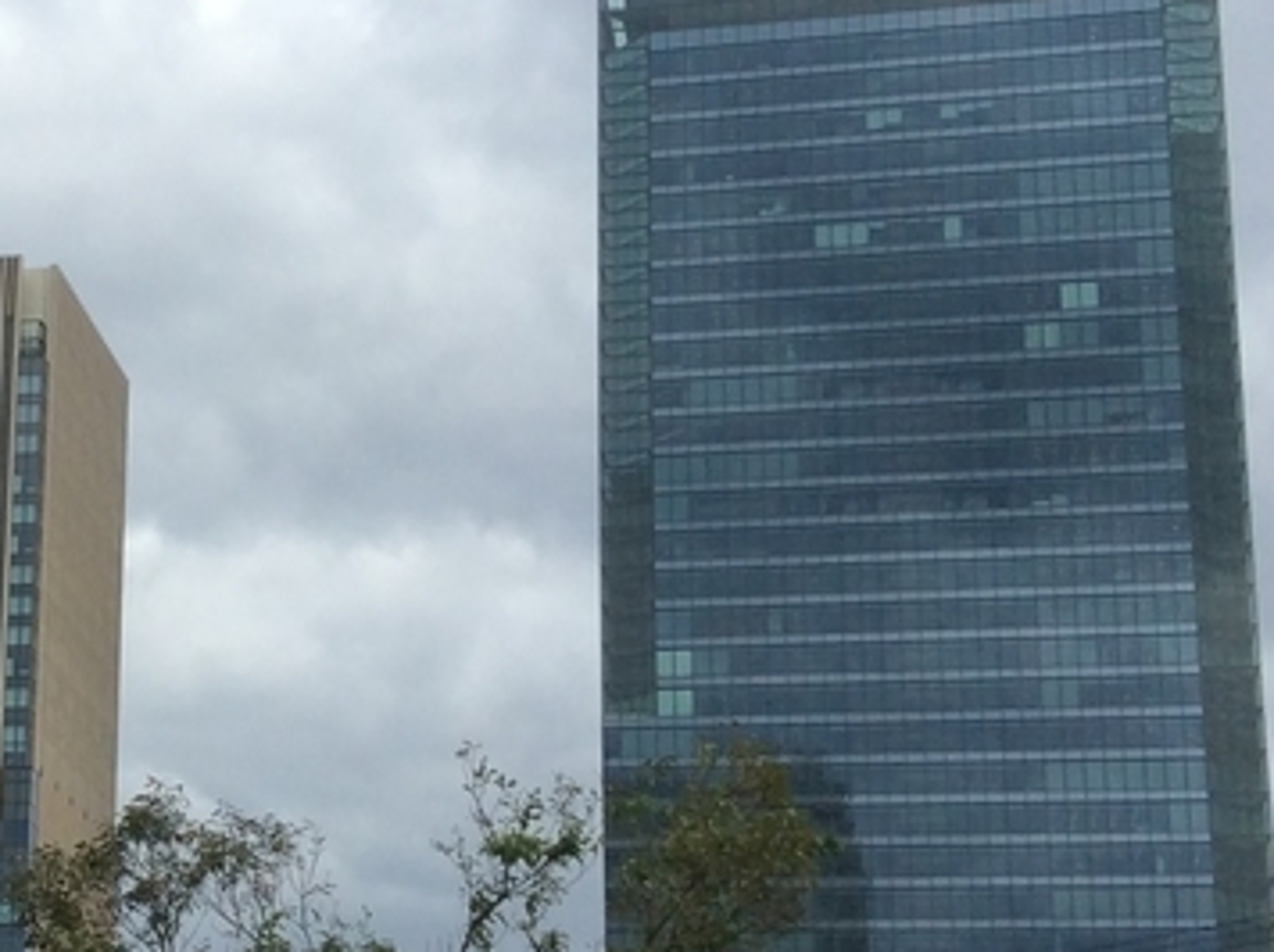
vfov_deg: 16.0
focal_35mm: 92
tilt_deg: +14.4
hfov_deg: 20.7
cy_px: 607
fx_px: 3381
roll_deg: -3.0
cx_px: 11
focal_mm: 3.3
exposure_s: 1/1079
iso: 32
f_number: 2.4
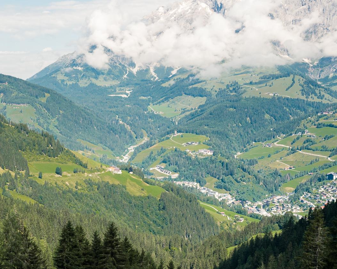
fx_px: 578
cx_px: 63
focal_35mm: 58
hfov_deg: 31.6
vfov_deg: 26.1
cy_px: 170
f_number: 3.5
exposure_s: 1/640
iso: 100
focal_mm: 24
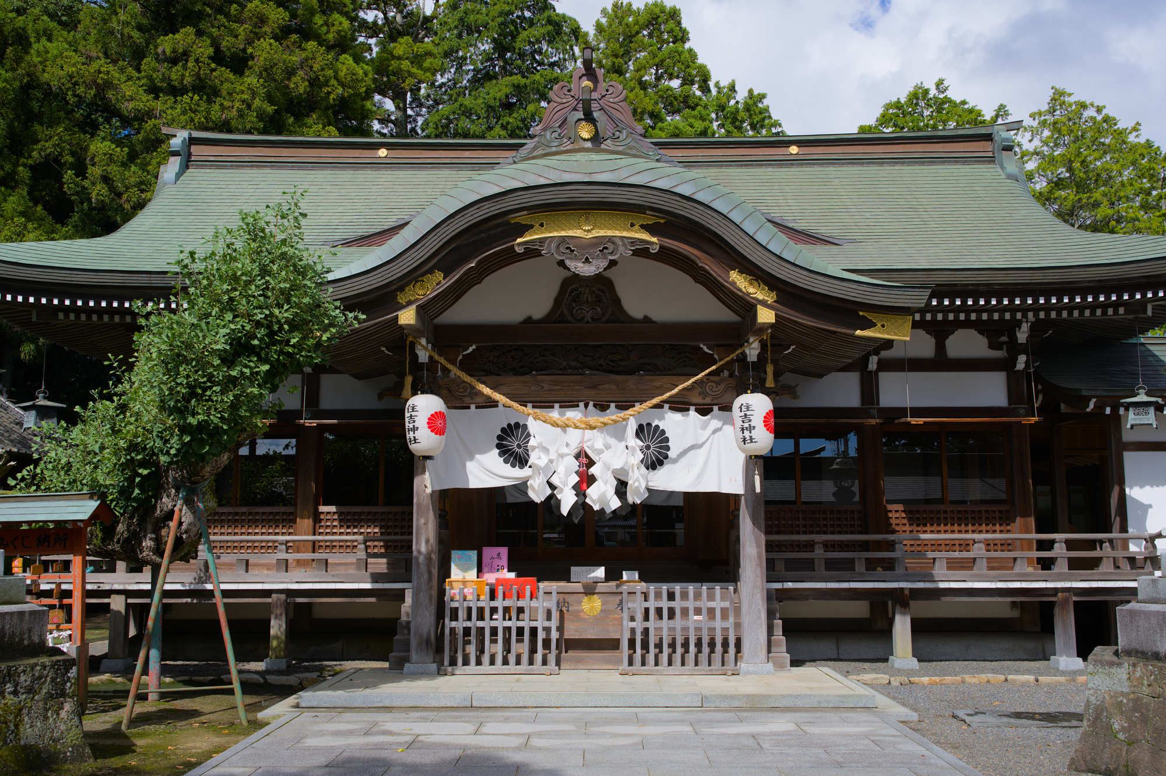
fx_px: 1085
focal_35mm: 34
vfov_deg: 39.4
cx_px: 583
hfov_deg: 56.5
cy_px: 388
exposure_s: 1/80
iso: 100
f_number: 10
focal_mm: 33.5
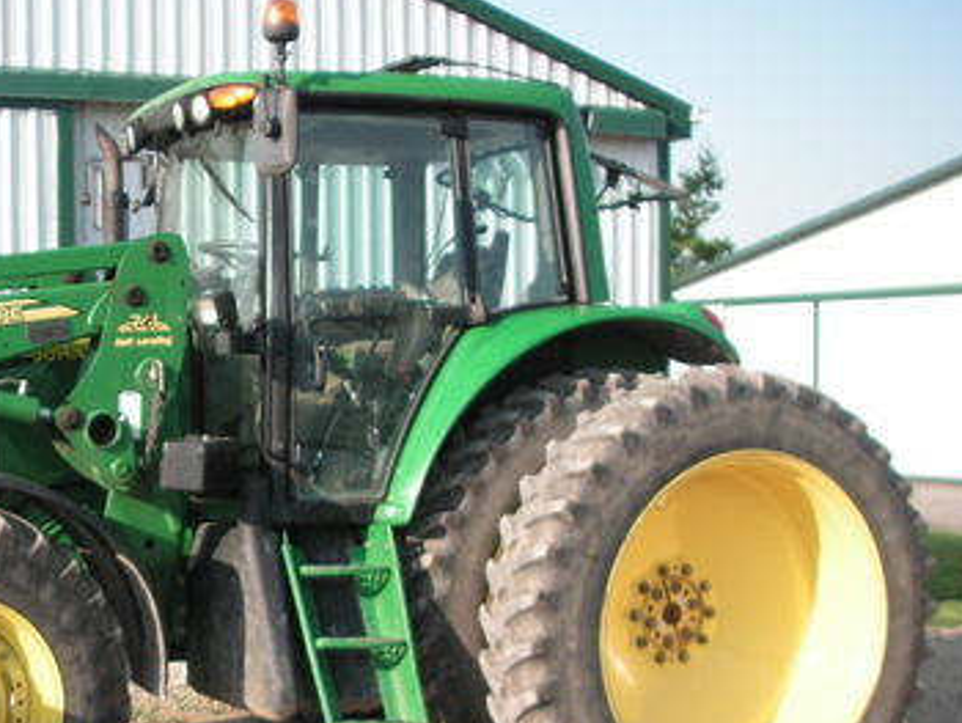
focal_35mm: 59
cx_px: 228
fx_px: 1641
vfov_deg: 24.7
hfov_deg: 32.0
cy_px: 481
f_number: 3.3
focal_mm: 6.3
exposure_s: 1/250
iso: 50
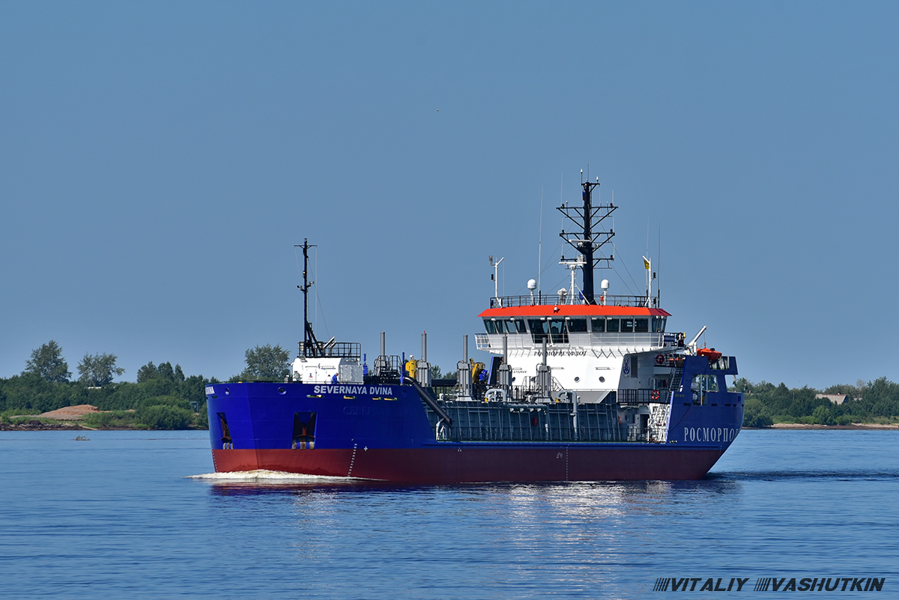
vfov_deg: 5.1
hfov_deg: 7.6
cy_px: 300
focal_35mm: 270
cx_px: 450
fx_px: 6745
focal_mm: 270
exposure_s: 1/2500
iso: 200
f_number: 7.1
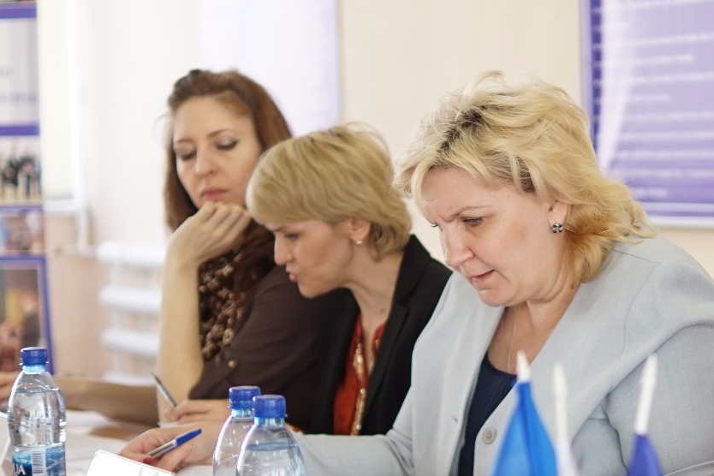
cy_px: 318
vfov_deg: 13.5
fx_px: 2003
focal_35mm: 101
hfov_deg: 19.9
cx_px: 631
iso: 250
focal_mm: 35
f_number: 1.8
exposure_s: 1/320
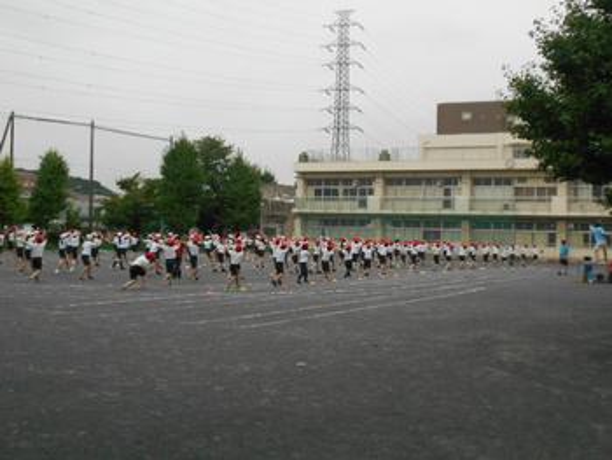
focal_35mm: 50
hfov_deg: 38.2
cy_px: 230
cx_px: 306
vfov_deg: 29.1
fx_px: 885
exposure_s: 1/250
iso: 320
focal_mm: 8.8
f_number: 4.5
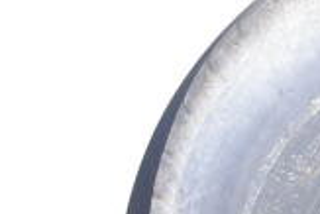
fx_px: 1547
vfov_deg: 7.8
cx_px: 583
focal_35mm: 174
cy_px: 272
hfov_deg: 11.0
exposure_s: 1/125
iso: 1600
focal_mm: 31
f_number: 5.6
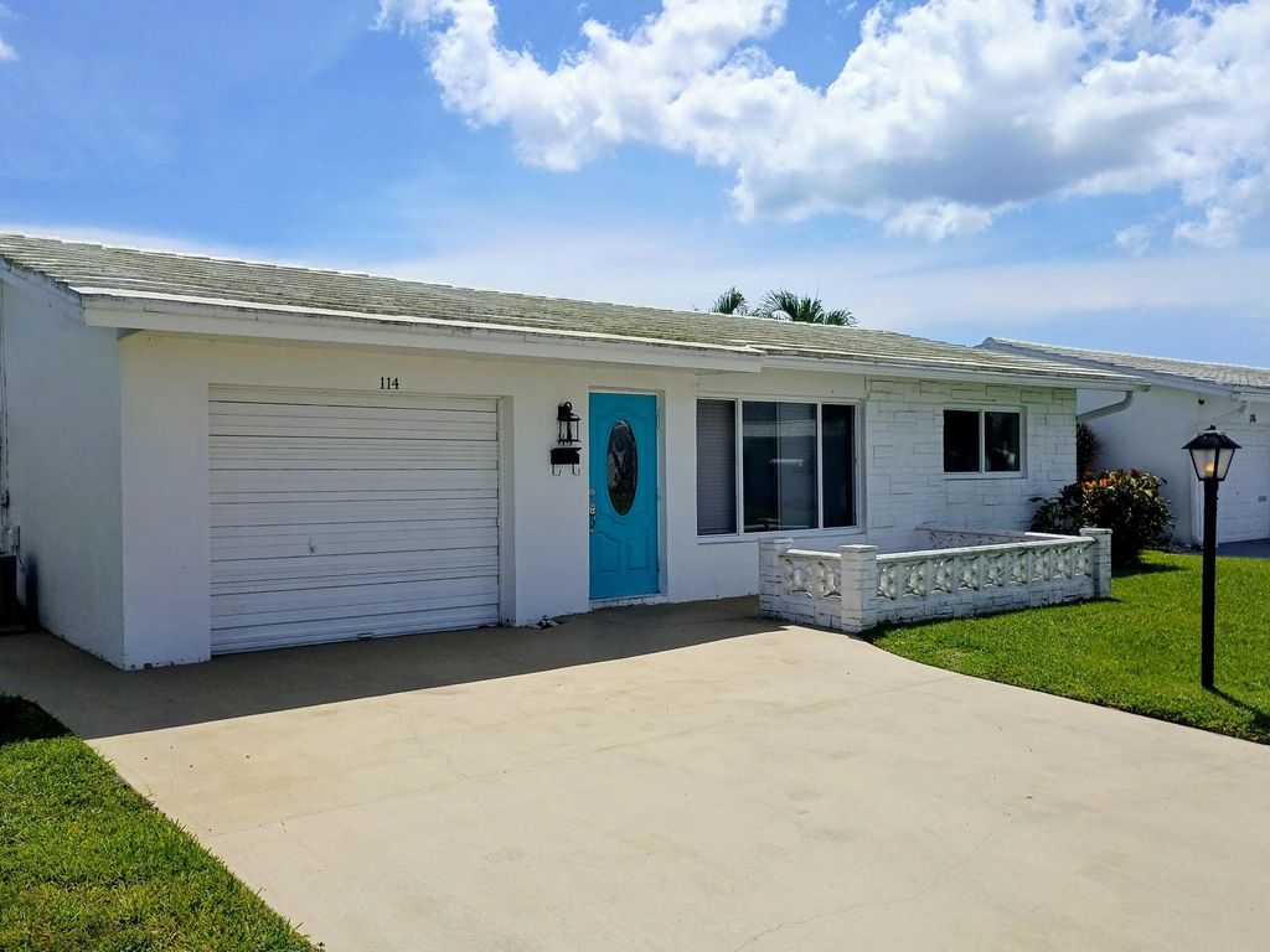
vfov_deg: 48.2
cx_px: 635
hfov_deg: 61.7
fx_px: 1064
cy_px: 476
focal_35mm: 29
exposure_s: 1/3012
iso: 105
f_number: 1.8
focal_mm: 4.27
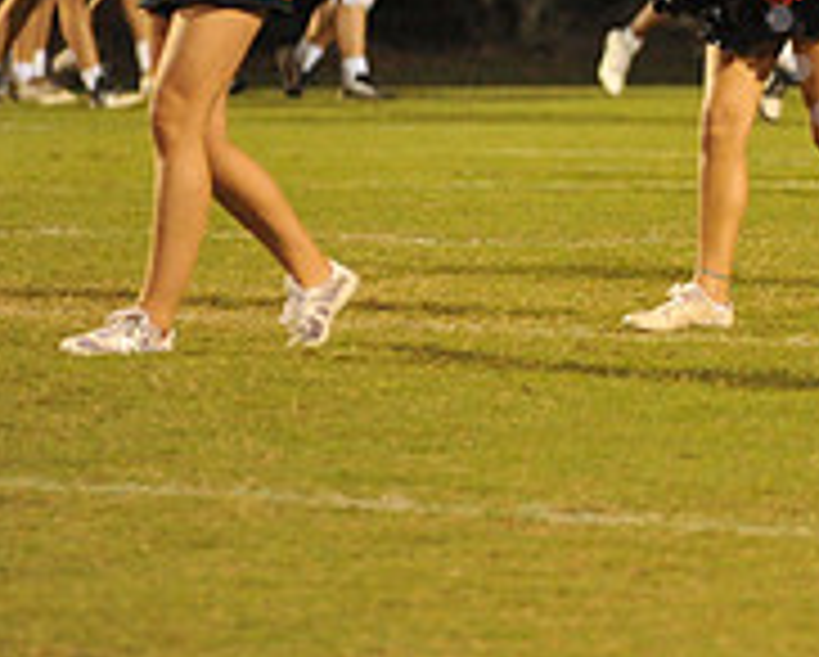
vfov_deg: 2.6
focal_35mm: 597
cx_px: 1179
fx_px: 14486
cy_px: -112
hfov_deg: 3.2
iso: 6400
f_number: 5
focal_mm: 200
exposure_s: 1/200
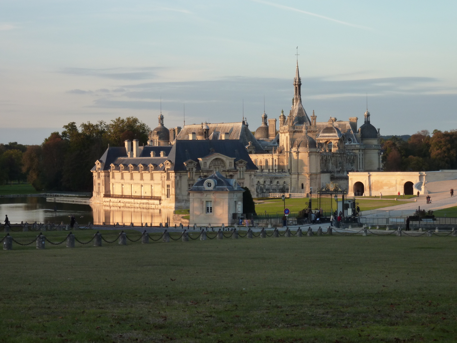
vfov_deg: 15.4
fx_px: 1267
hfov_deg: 20.4
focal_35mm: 96
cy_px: 172
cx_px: 228
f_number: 4.3
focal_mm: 15.8
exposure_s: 1/125
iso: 125
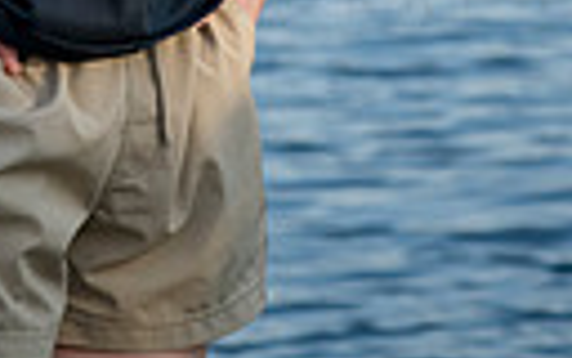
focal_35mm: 430
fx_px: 6703
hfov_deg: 4.9
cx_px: 103
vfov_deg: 3.0
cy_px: -577
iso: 800
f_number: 7.1
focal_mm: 120
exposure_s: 1/640
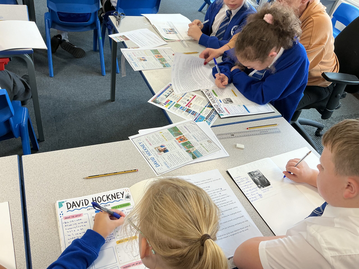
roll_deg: -14.2
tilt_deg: -41.5
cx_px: 180
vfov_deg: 48.2
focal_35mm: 29
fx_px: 301
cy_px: 134
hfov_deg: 61.7
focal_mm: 3
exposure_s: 1/60
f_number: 1.8
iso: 40
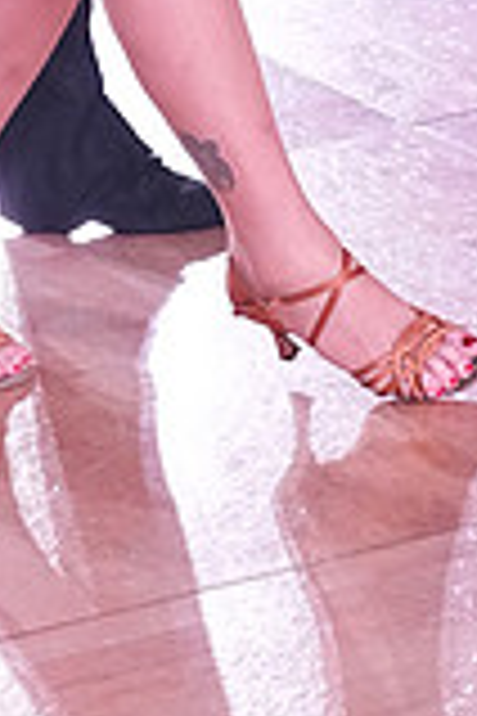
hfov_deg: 7.3
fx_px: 3696
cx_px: -70
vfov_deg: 10.4
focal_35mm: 186
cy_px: -558
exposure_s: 1/400
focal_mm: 34
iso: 4000
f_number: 5.6
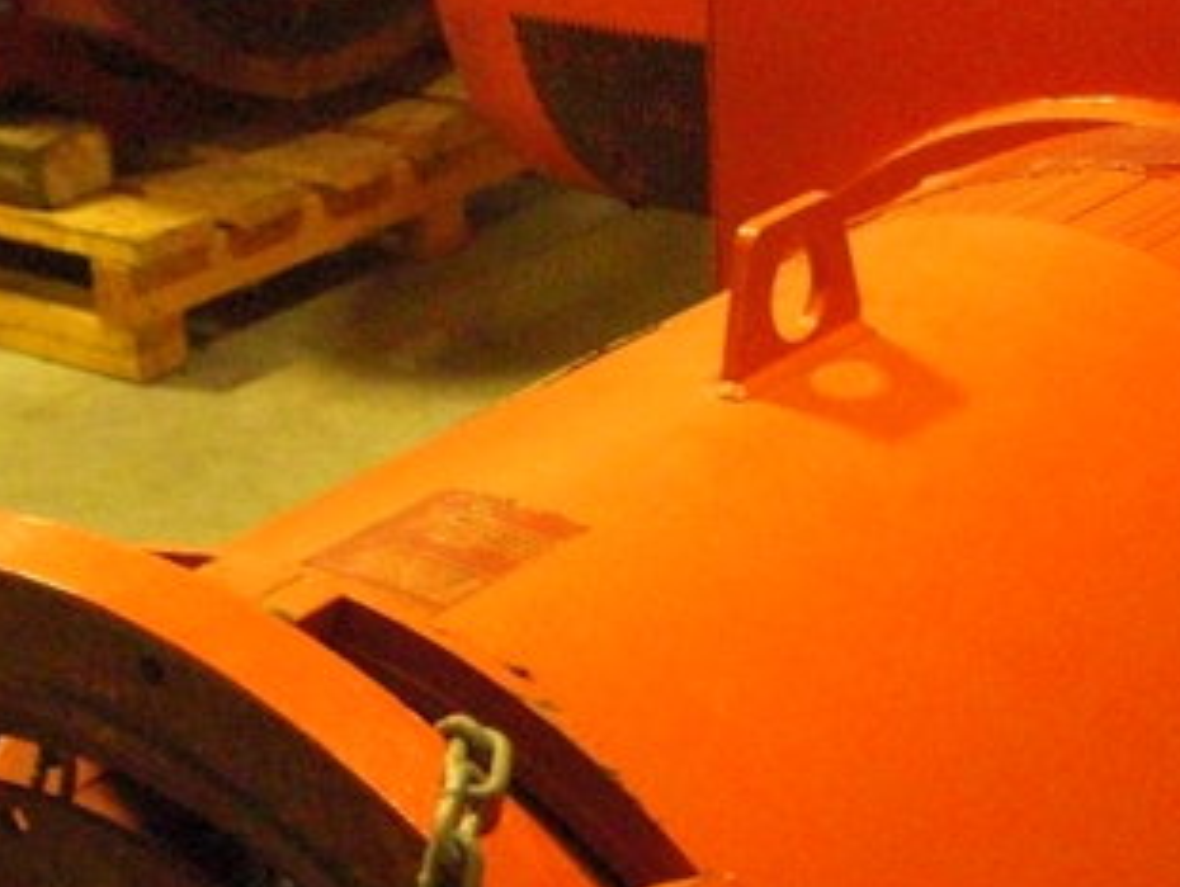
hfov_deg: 20.0
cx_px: 780
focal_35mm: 98
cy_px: 697
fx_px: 3343
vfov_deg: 15.0
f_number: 2.7
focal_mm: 6.2
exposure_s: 1/20
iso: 800
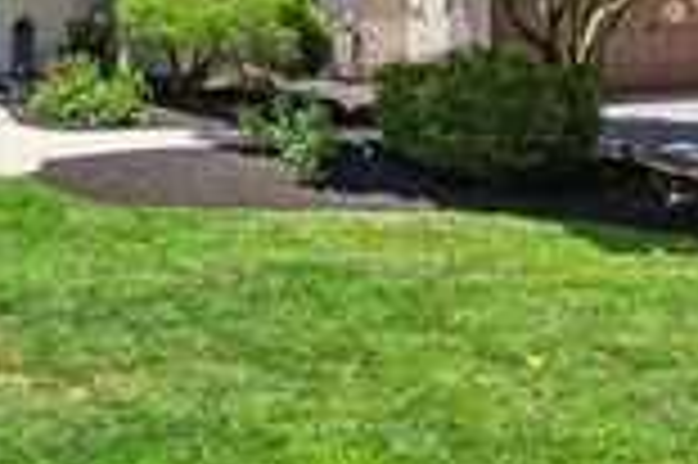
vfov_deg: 18.0
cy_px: -124
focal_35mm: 71
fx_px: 1375
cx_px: 212
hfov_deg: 28.2
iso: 110
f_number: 2.8
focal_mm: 8.4
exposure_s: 1/1000
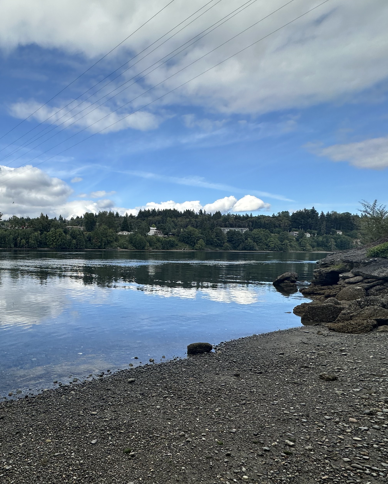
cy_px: 268
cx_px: 67
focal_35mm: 22
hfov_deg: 57.5
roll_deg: -0.9
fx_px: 316
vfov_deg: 74.8
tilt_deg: -3.3
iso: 40
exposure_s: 1/1416
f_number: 2.2
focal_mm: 2.22
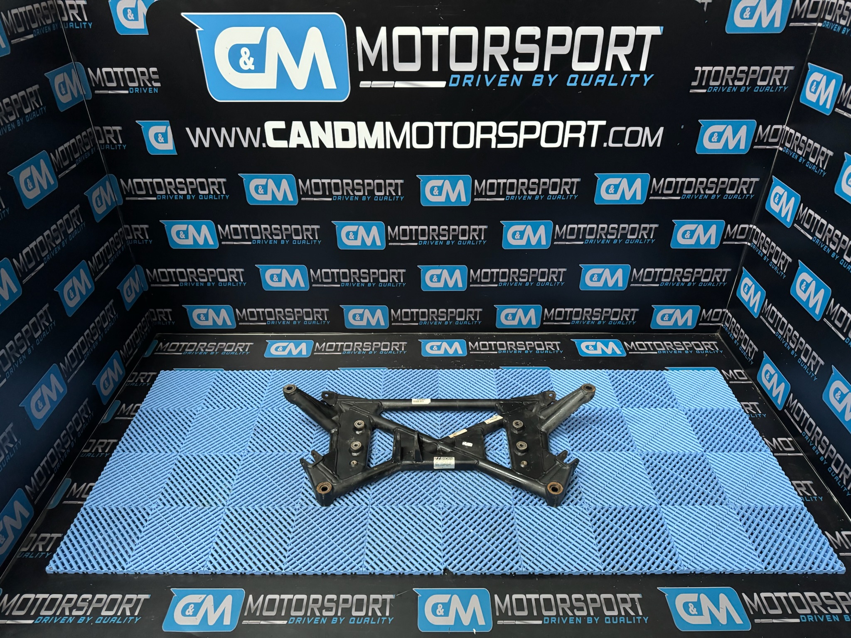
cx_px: 426
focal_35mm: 24
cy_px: 319
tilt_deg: -33.0
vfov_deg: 56.8
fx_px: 590
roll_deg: +1.7
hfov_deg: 71.6
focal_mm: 6.76
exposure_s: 1/60
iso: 800
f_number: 1.78
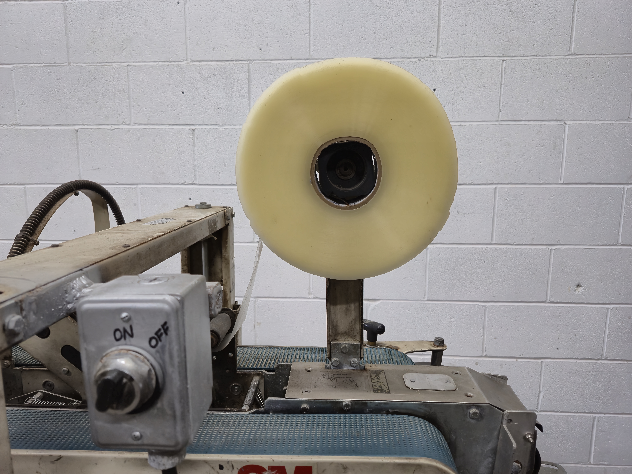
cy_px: 237
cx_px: 316
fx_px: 420
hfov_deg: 73.9
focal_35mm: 23
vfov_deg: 58.9
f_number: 1.8
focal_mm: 5.4
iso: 100
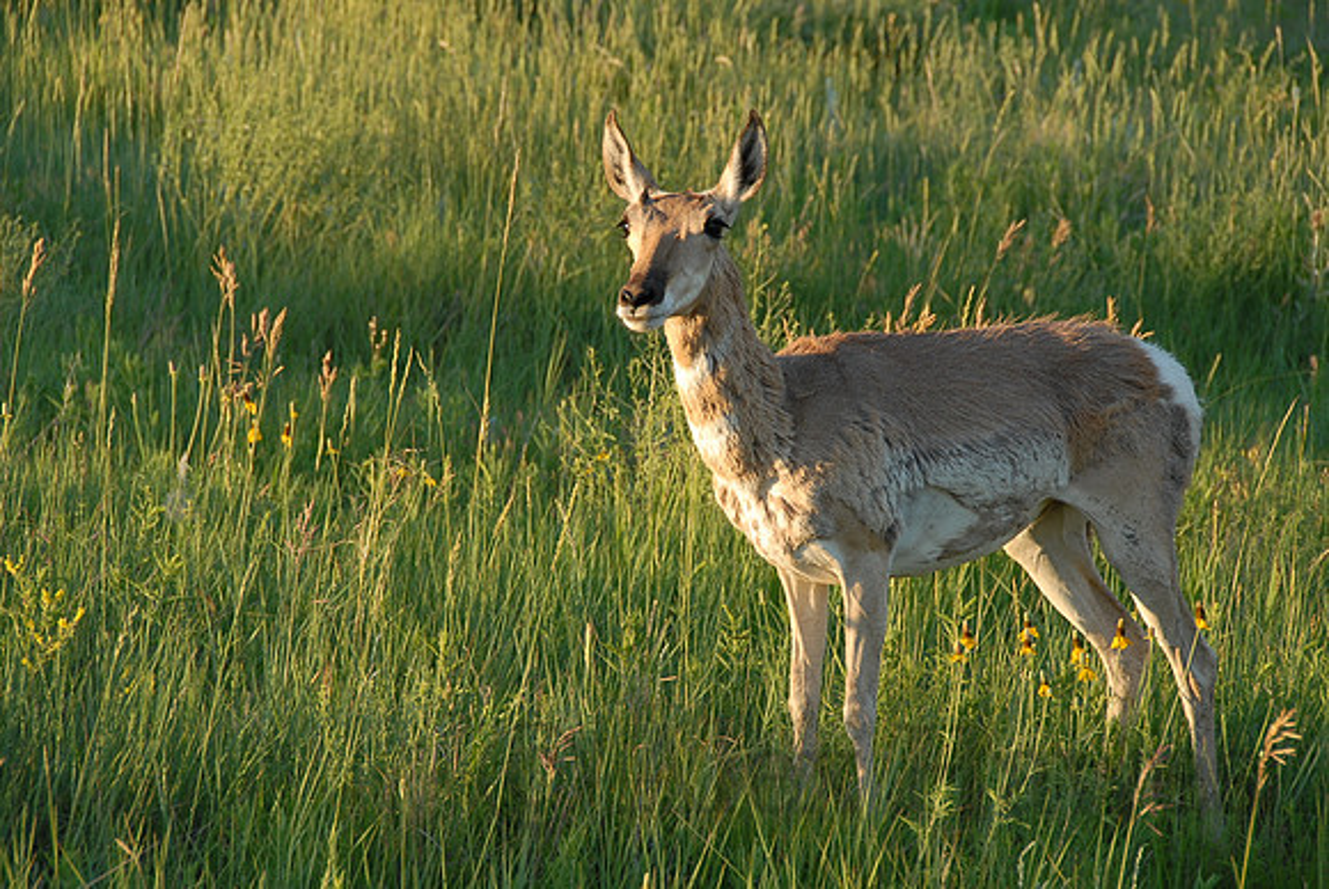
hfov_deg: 10.1
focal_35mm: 202
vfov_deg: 6.8
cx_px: 664
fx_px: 7483
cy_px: 444
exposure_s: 1/80
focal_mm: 135
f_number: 9
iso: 200
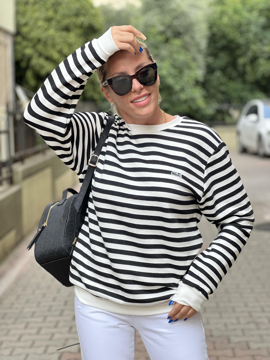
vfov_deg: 25.3
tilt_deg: -3.7
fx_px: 801
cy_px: 180
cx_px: 135
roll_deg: +1.3
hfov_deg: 19.1
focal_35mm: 77
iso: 64
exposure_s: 1/121
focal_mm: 9
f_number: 2.8
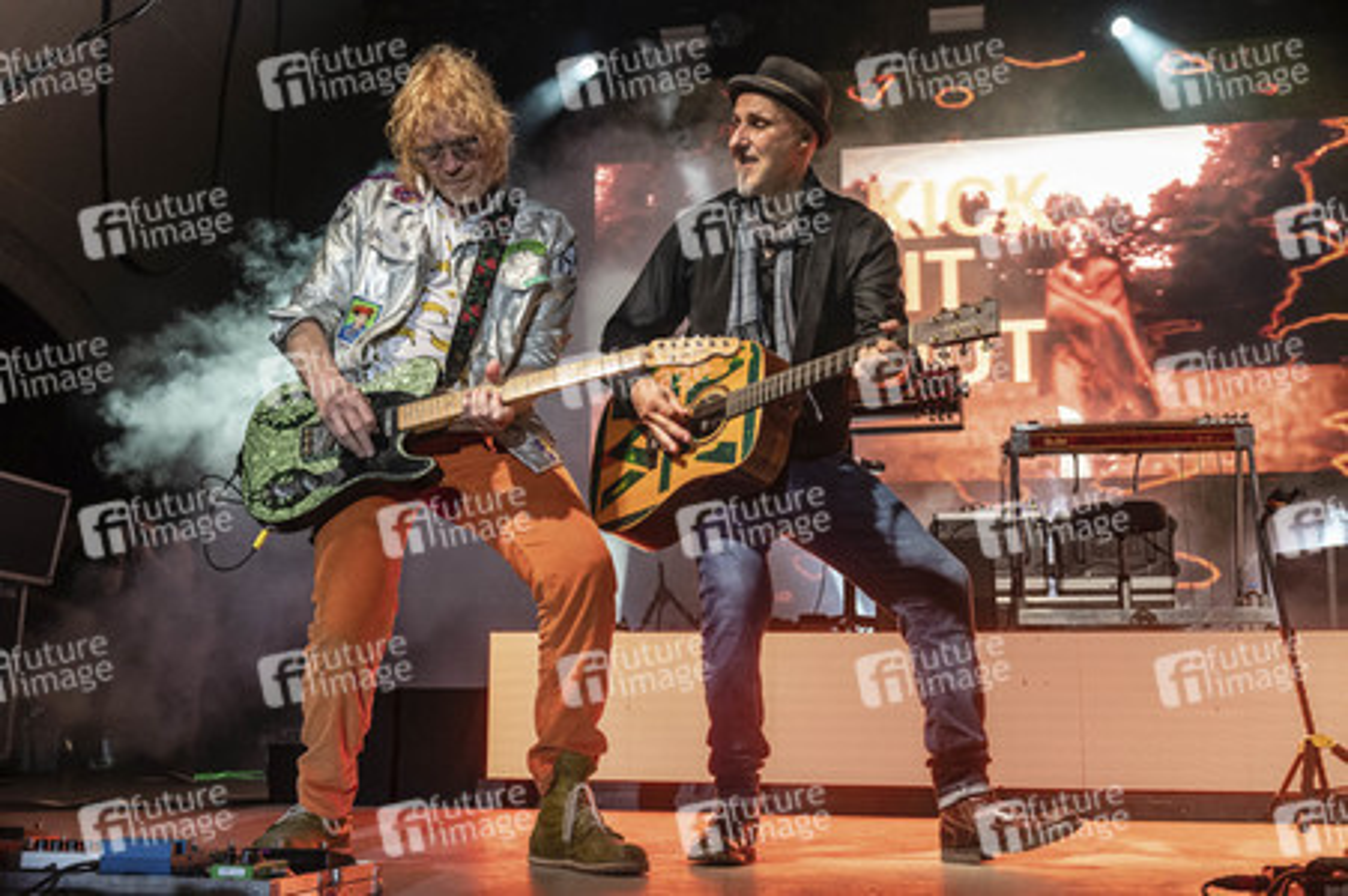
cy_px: 448
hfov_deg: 49.6
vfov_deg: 34.2
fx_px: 1459
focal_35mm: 39
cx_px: 674
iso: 1600
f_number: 6.3
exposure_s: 1/320
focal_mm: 39
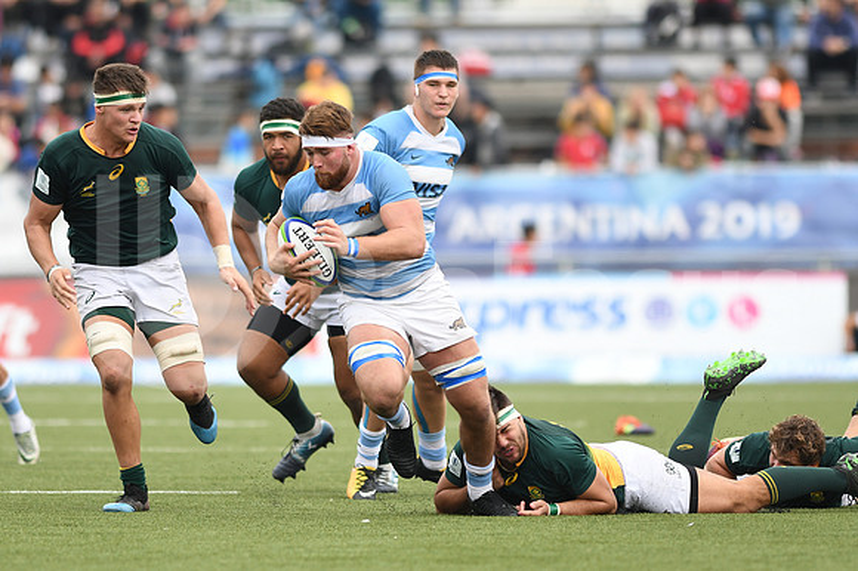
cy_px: 286
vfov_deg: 3.1
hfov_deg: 4.6
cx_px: 429
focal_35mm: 450
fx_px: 10718
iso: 320
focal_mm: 300
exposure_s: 1/1250
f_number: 2.8
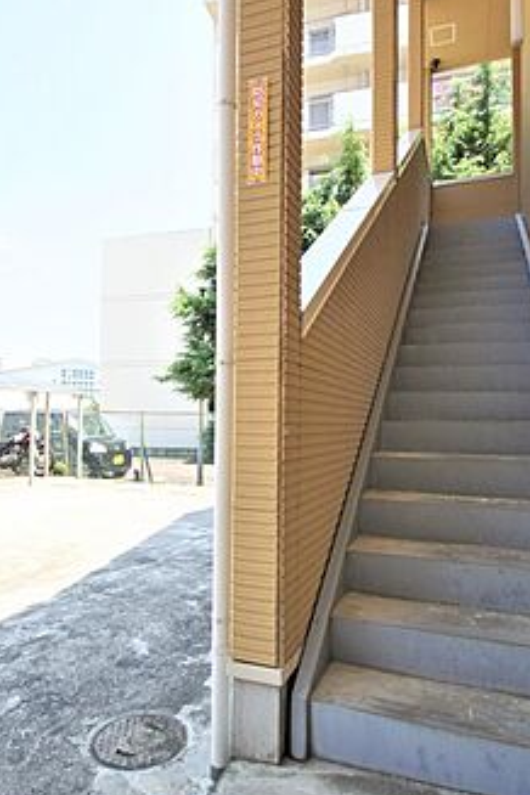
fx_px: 486
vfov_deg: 78.6
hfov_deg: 57.2
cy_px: 404
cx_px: 264
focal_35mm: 22
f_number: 7.1
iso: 100
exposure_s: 1/125
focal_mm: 10
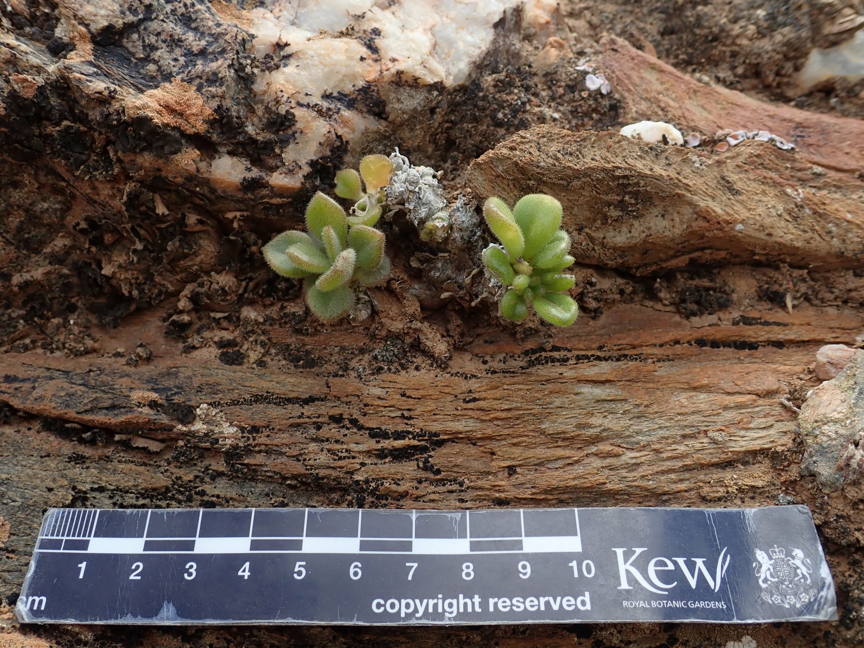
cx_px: 432
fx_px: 749
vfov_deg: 46.8
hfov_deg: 60.0
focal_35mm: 30
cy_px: 324
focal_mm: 5.5
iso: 100
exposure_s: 1/320
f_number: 3.2
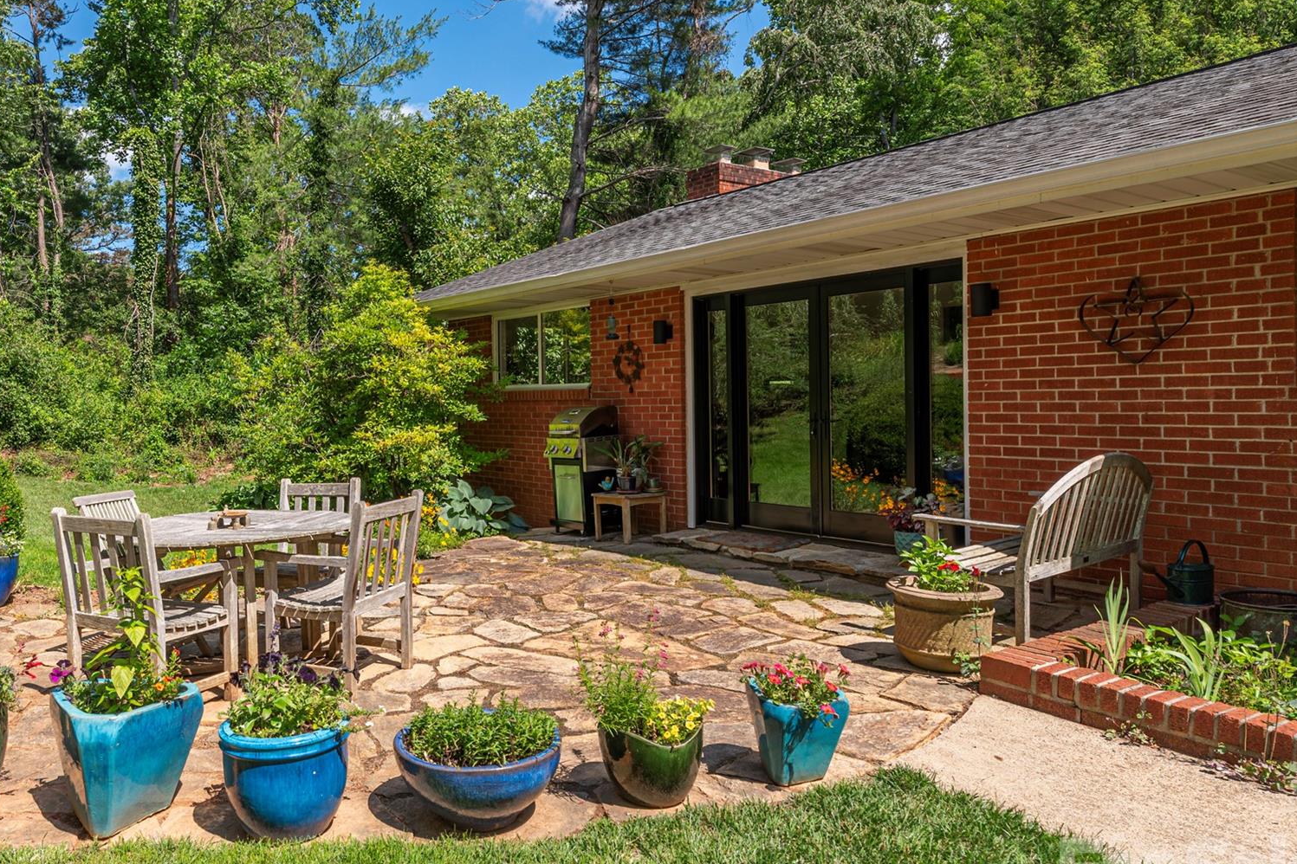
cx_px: 449
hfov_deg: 67.8
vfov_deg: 49.5
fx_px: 937
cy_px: 416
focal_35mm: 26
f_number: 8
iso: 320
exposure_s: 1/1250
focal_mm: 19
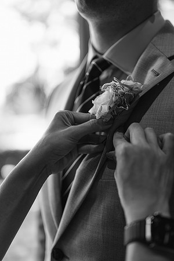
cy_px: 130
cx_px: 87
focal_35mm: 50
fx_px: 362
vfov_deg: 39.6
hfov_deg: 27.0
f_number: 1.8
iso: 64
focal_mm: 50
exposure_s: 1/100
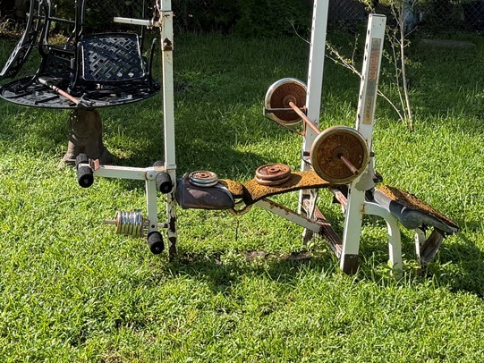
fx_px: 993
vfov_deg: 20.2
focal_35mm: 71
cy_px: 10
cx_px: 195
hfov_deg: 27.3
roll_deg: +0.5
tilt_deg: -6.9
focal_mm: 6.76
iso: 100
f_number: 1.78
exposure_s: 1/2000
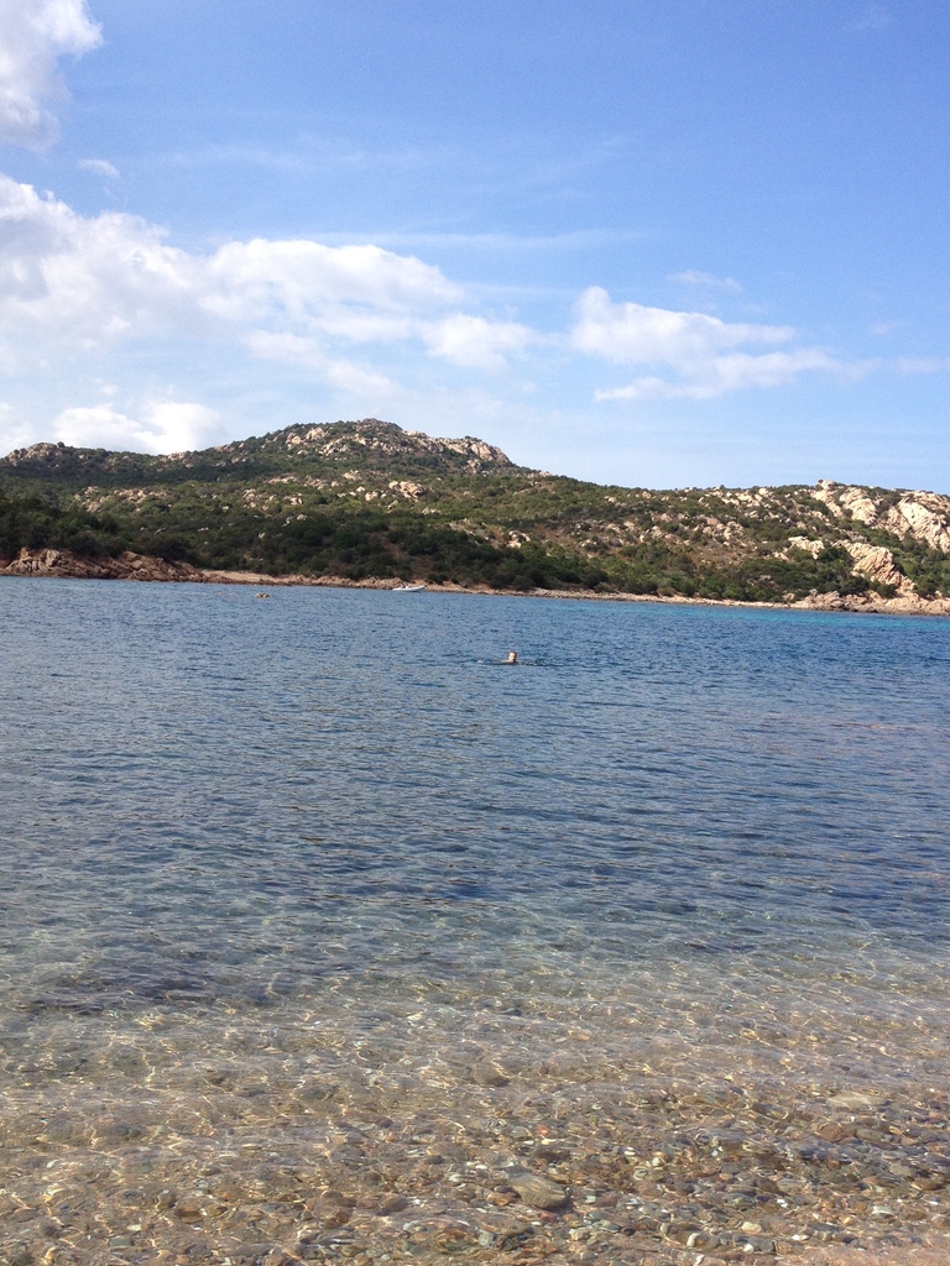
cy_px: 721
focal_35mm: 41
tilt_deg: -7.2
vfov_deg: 45.7
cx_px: 534
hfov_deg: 35.1
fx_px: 1500
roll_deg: -2.1
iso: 50
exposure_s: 1/1534
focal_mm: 4.28
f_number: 2.4
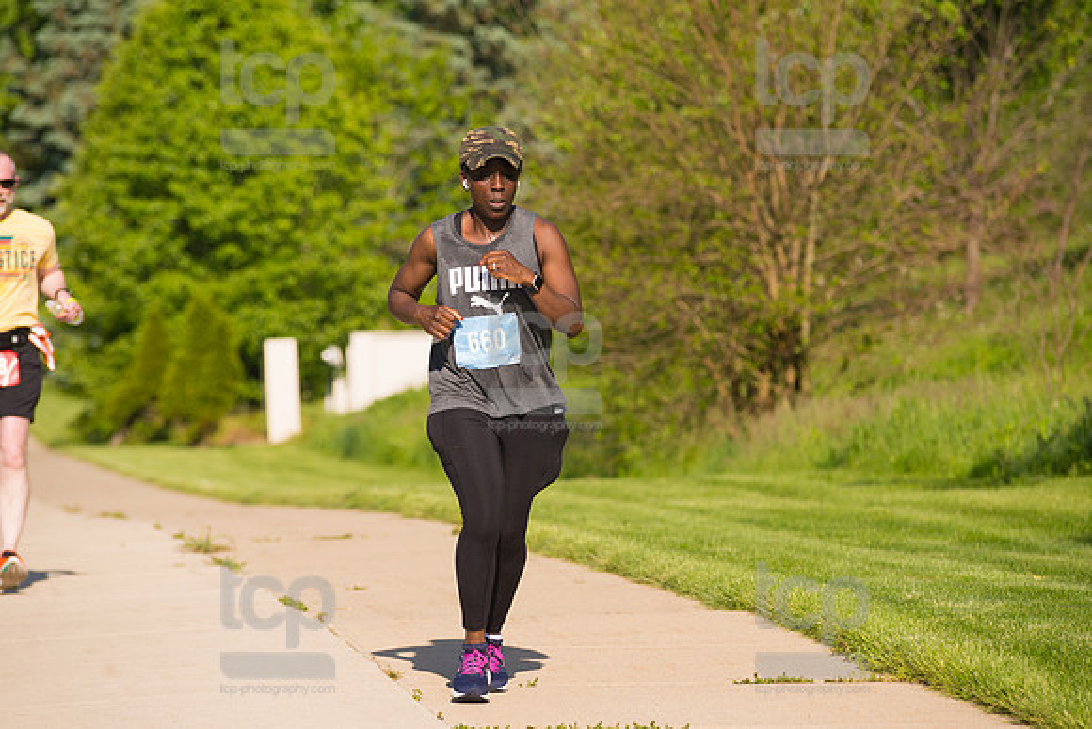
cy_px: 364
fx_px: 6068
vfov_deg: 6.9
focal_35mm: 200
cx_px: 546
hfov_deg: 10.3
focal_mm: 200
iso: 400
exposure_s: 1/2000
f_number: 5.6
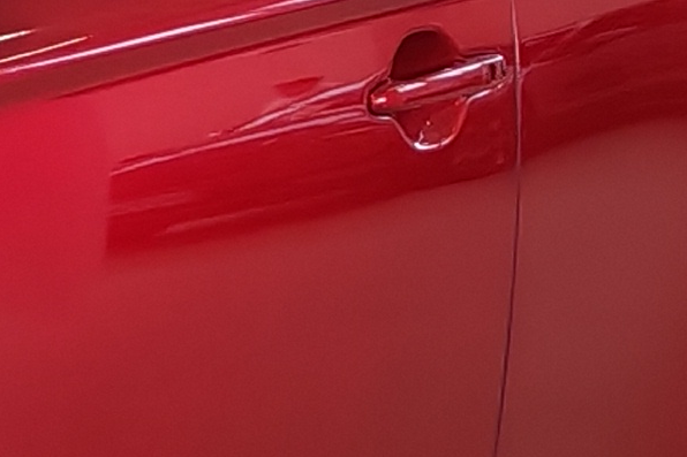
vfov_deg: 5.8
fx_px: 4502
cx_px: -927
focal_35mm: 236
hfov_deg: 8.1
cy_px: 313
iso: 80
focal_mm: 6.12
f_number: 1.9
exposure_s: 1/100
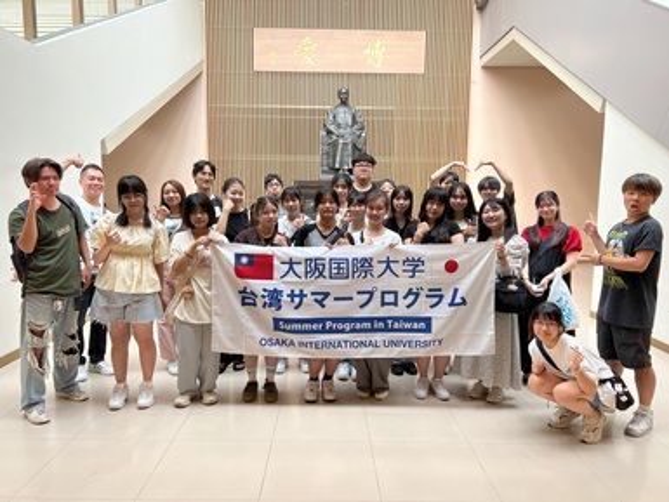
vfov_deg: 53.1
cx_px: 334
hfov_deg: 67.3
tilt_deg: -6.9
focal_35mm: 26
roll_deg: -0.4
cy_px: 251
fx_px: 503
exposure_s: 1/60
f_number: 1.5
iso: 80
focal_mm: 5.7
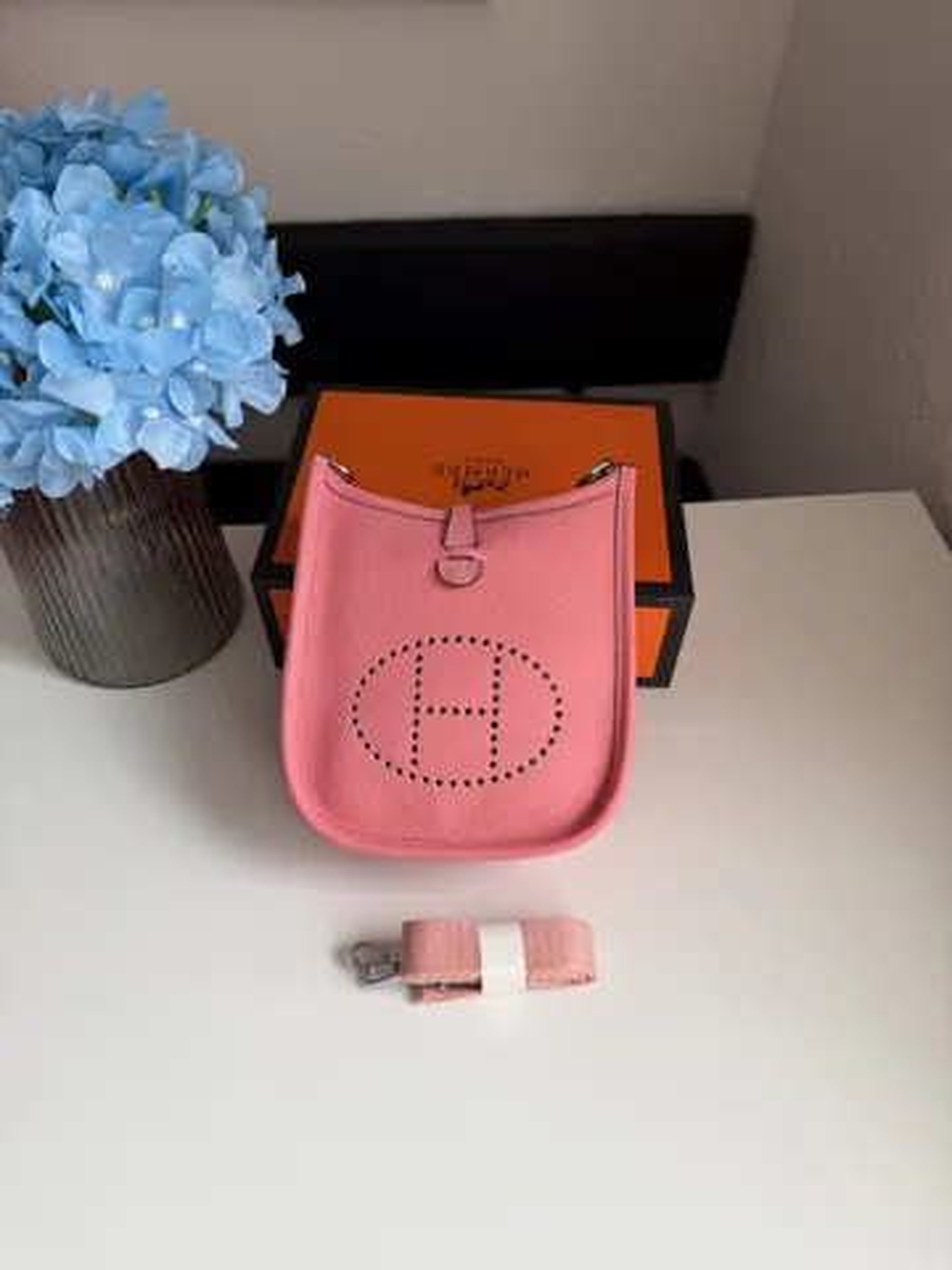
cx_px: 476
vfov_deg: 71.6
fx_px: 880
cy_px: 635
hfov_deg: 56.8
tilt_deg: -50.1
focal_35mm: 24
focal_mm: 6.76
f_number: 1.78
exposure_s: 1/234
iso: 64
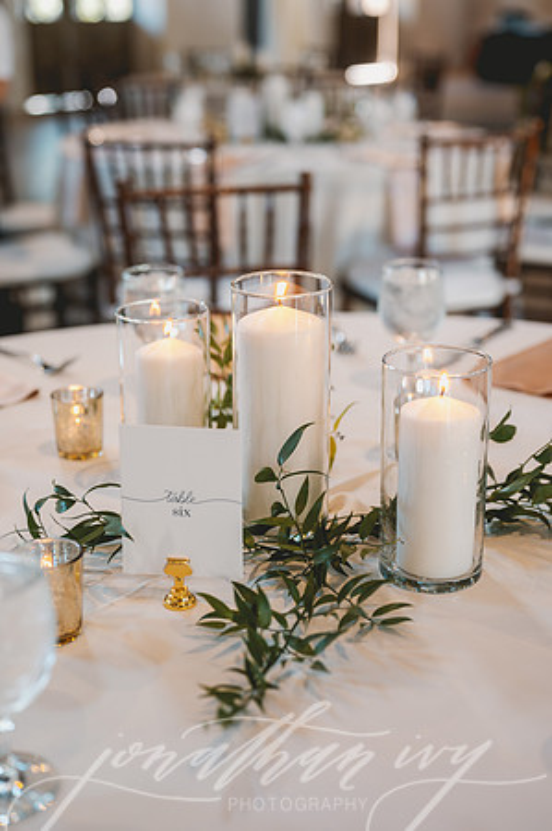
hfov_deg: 26.9
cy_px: 416
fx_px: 1153
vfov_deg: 39.6
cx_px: 276
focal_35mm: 50
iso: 160
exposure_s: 1/50
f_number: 2.8
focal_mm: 50
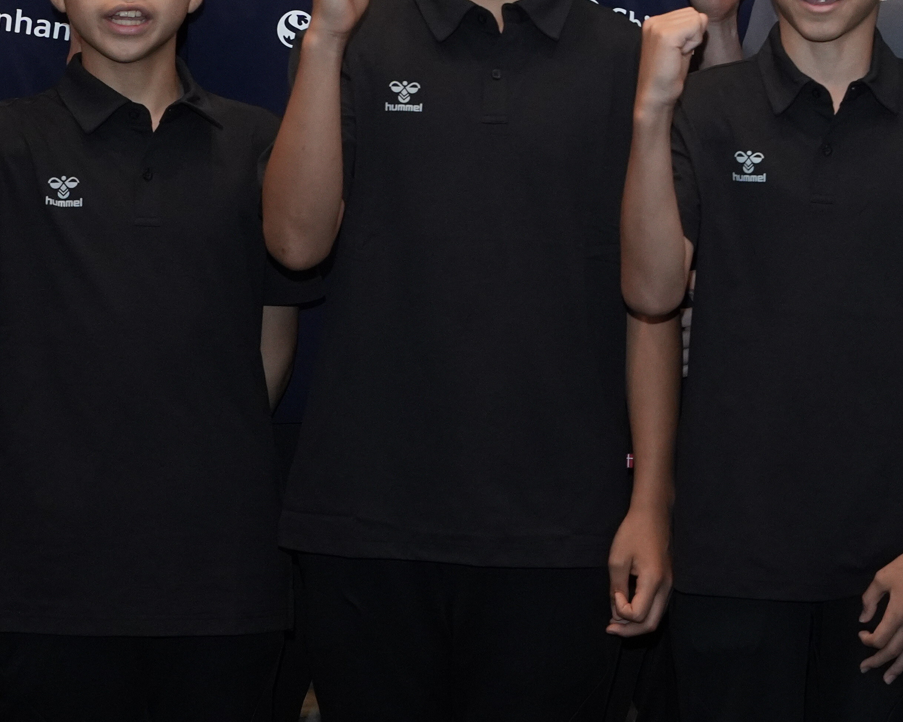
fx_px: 3608
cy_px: -86
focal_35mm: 135
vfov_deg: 11.3
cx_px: 1246
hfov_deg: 13.6
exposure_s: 1/200
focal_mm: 50
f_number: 5
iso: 3200
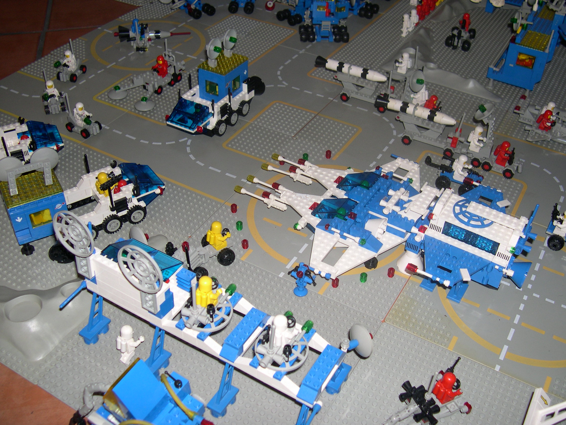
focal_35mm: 38
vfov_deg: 37.7
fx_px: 621
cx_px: 283
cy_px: 212
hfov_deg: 49.0
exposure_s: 1/60
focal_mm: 8
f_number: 2.8
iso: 100
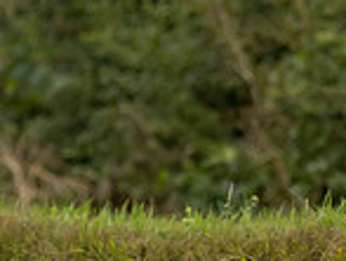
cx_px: -76
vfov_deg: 1.4
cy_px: -196
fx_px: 10741
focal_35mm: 1072
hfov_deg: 1.8
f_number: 3.2
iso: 1000
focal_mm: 178
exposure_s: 1/1000
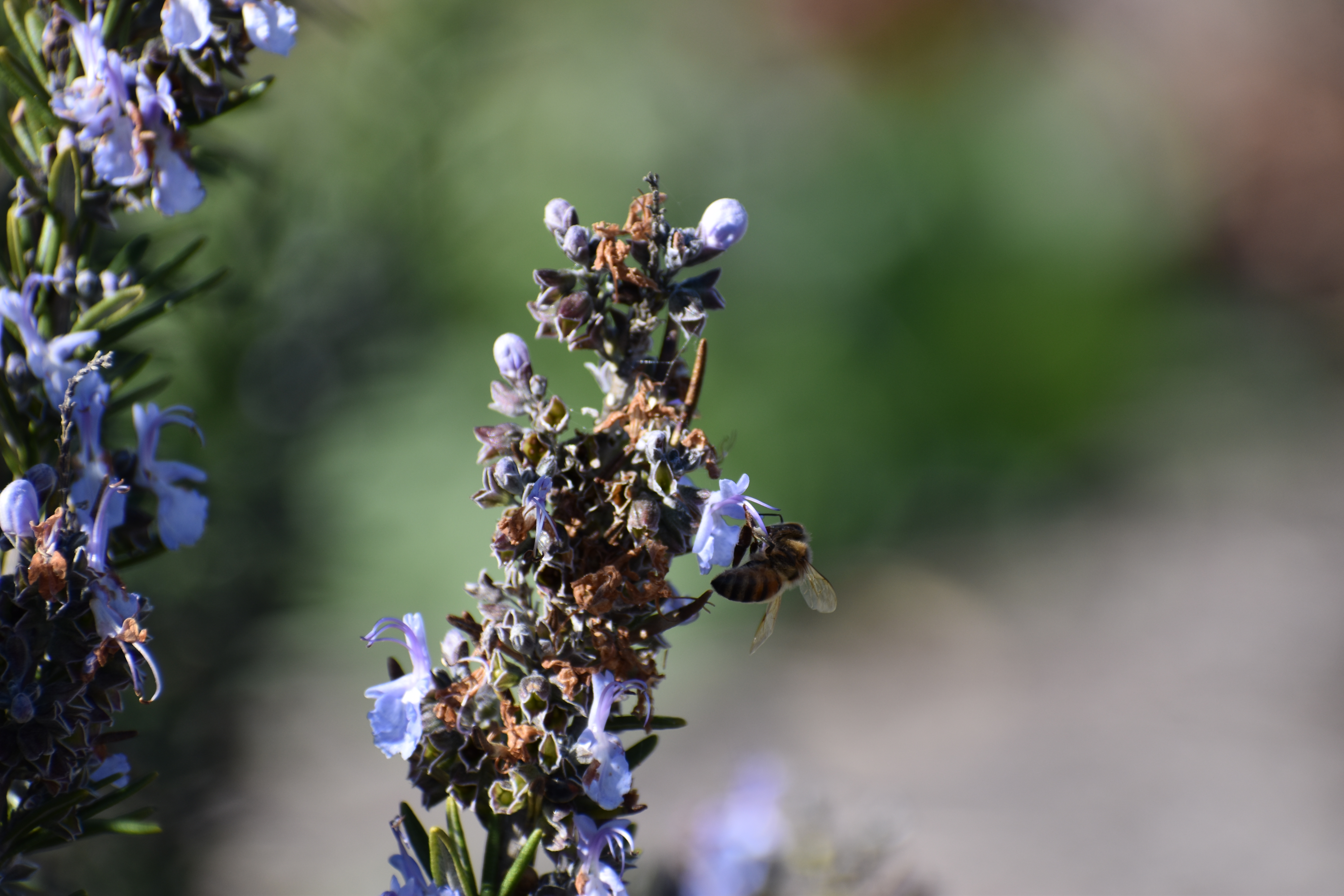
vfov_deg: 3.1
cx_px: 672
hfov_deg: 4.6
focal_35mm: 450
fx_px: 16799
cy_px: 448
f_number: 6.3
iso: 200
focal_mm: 300
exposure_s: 1/500
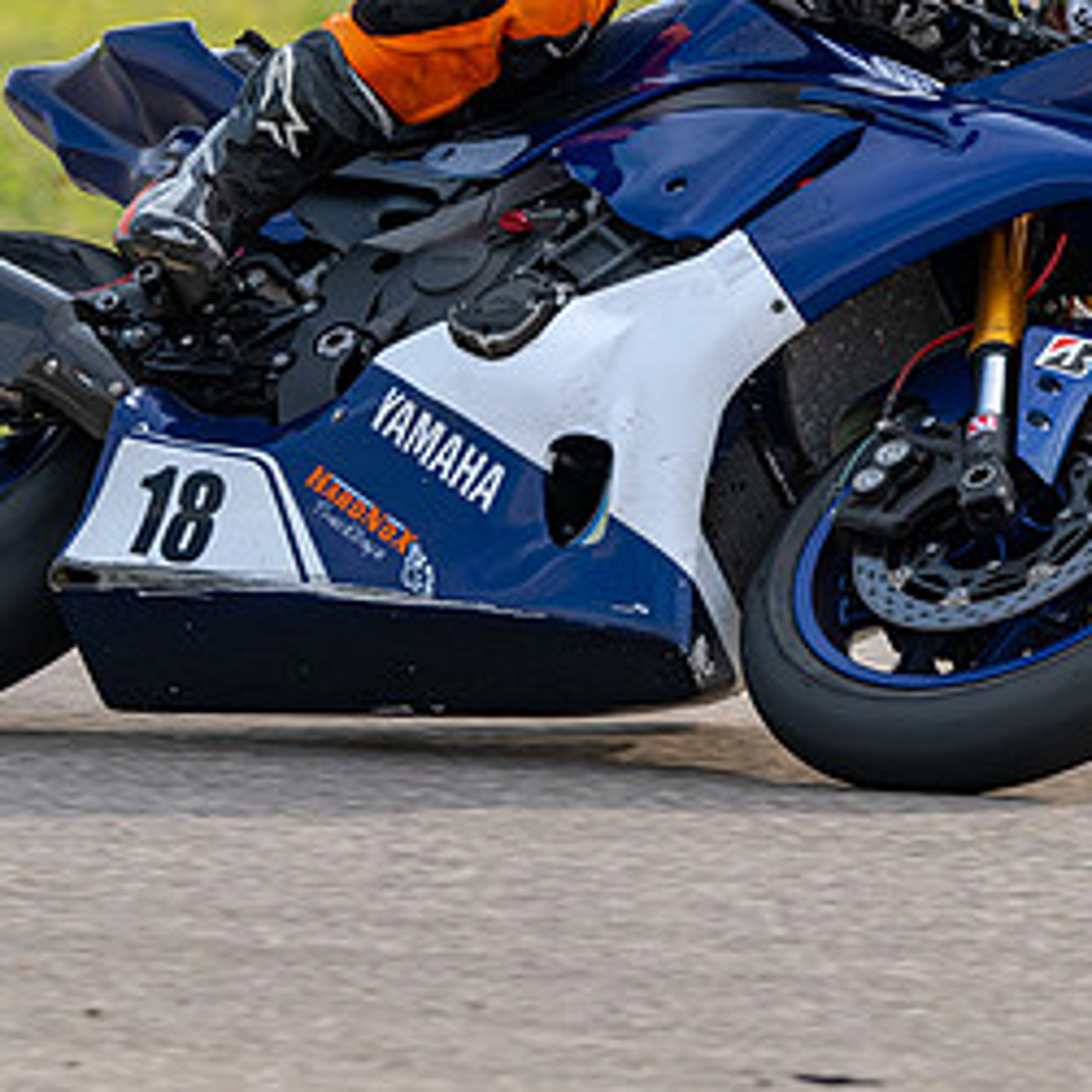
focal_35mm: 653
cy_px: 373
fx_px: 23306
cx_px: 581
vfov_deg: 2.7
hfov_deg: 2.7
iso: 450
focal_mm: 280
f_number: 5.6
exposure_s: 1/1250
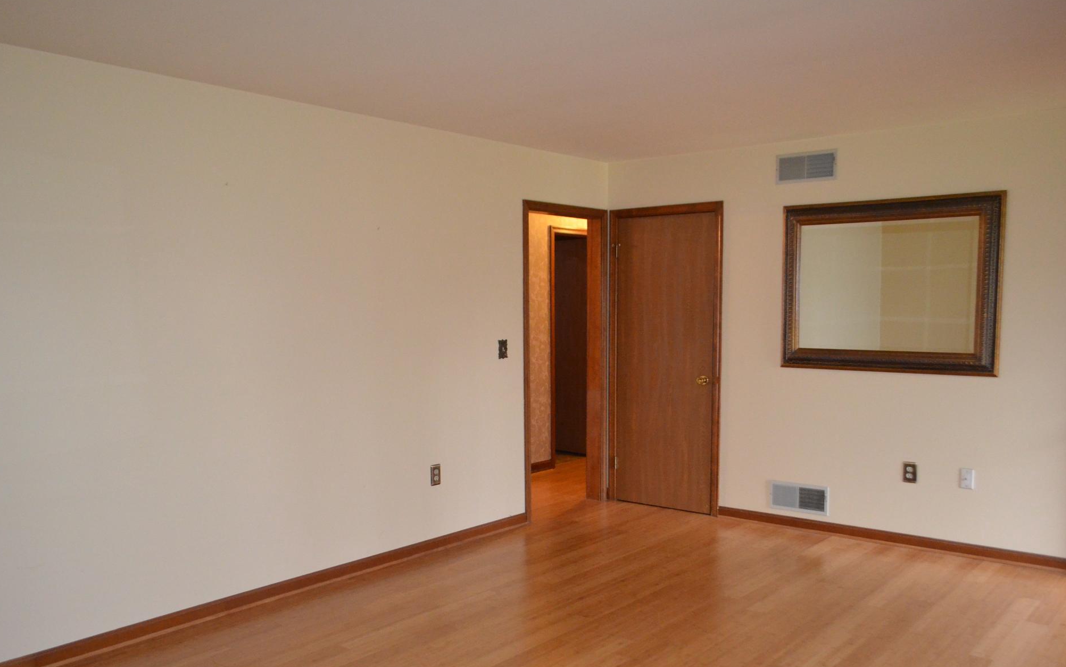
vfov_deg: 41.8
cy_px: 378
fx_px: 872
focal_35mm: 30
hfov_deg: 62.9
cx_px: 503
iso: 2800
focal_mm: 18
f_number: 3.5
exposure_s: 1/60
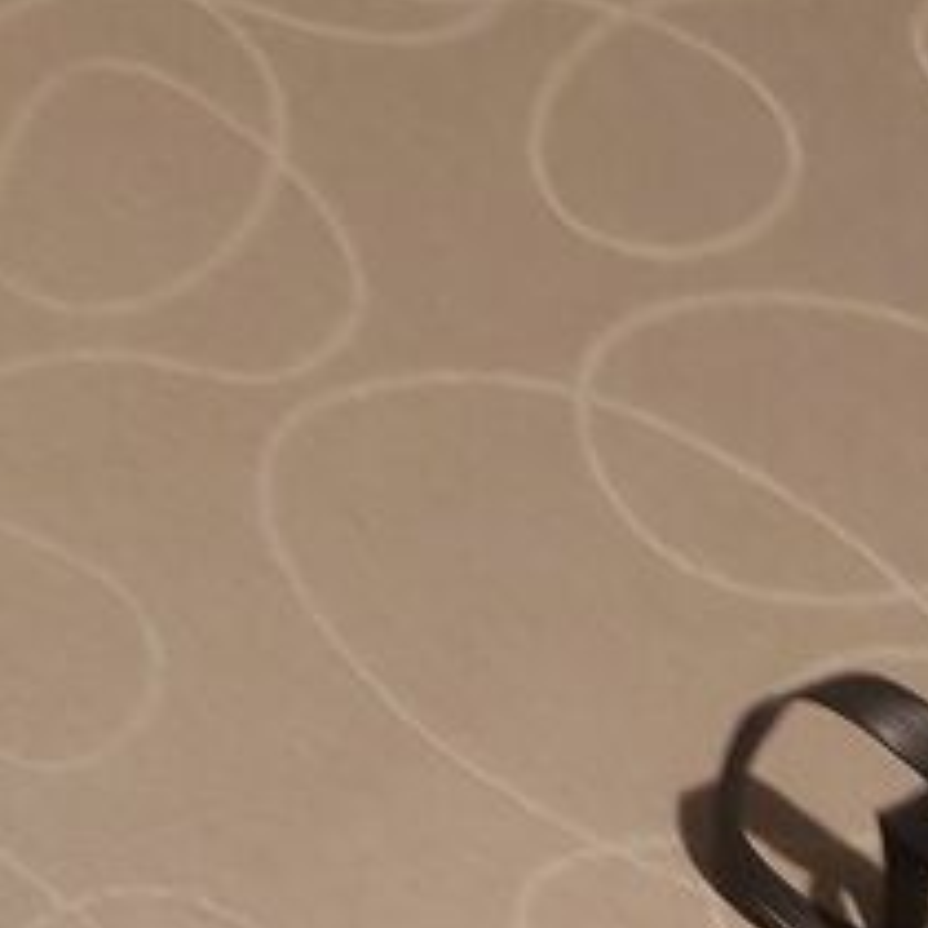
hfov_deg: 23.7
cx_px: 915
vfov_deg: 22.7
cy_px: 1109
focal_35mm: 70
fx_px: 2123
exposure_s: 1/40
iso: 250
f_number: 1.7
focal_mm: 3.92
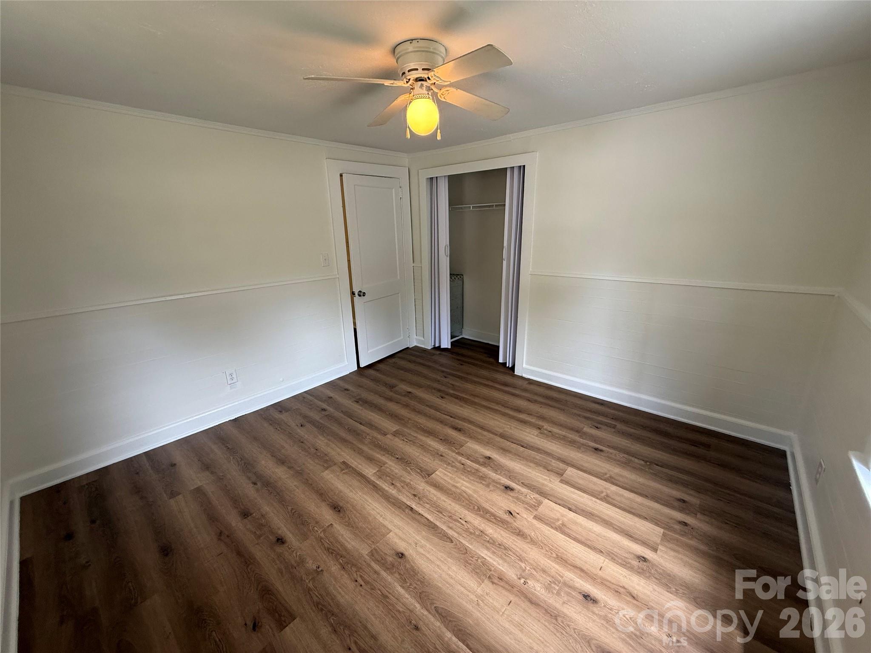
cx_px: 436
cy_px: 326
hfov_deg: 102.1
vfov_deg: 85.7
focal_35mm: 14
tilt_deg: -15.7
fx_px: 352
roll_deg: +1.1
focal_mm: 2.22
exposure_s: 1/99
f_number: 2.2
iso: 160
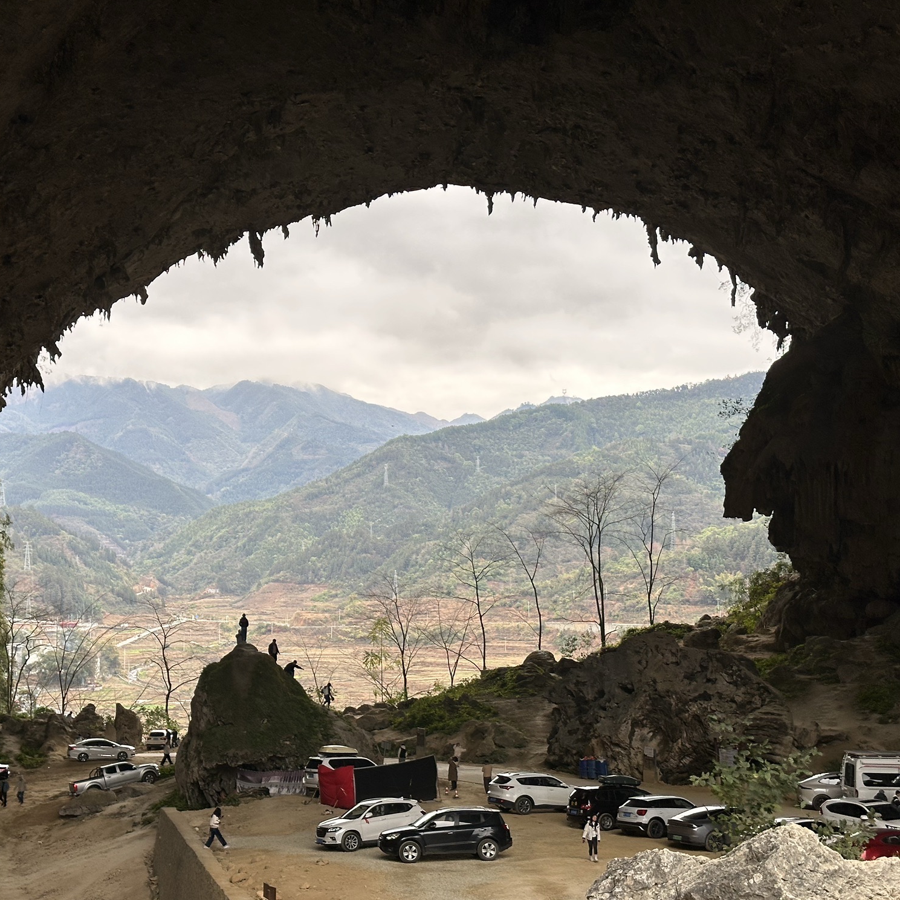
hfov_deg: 30.0
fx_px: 1677
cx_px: 383
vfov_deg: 30.0
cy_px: 448
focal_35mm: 57
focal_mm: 6.86
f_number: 1.78
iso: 64
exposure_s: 1/503
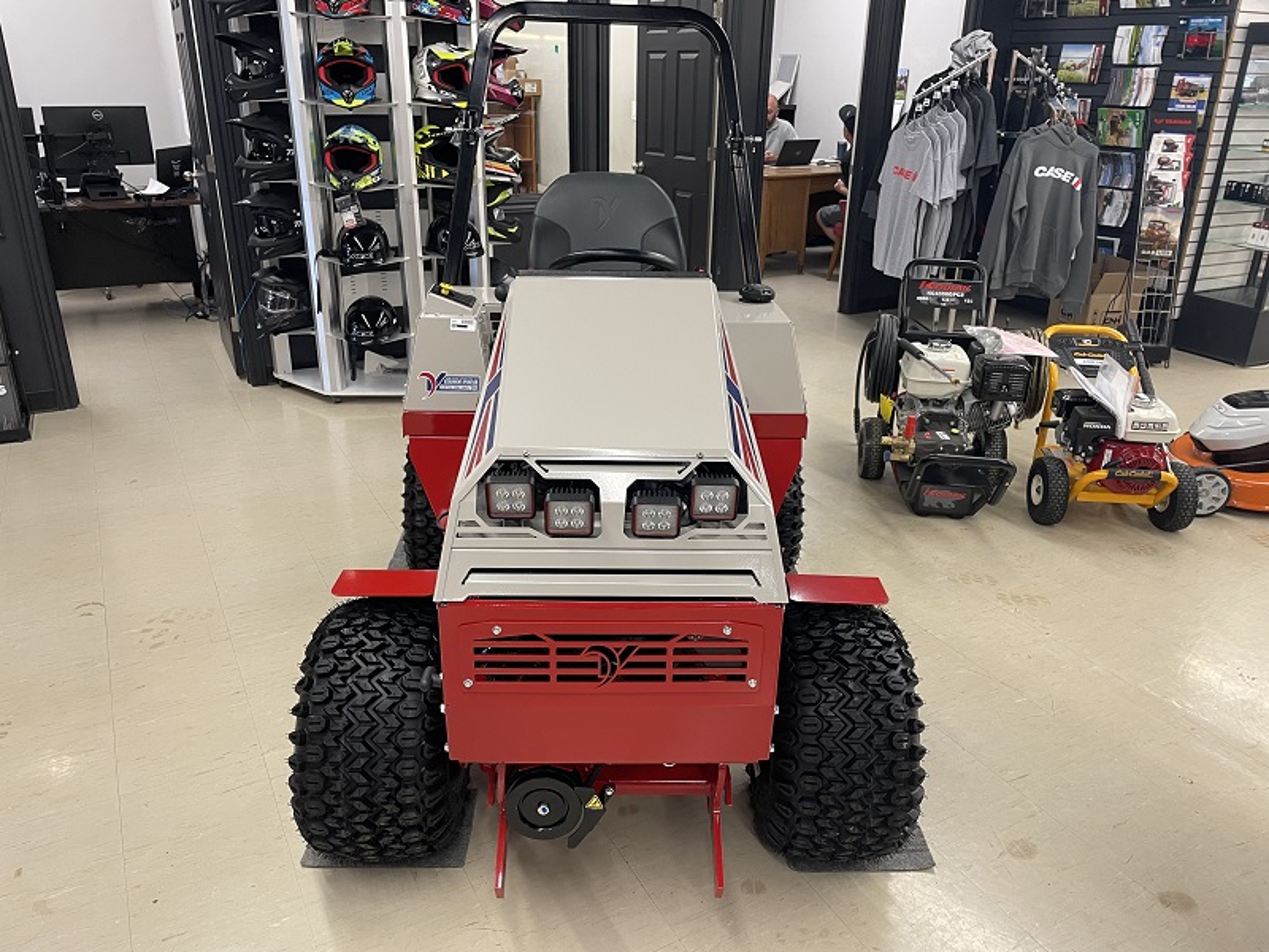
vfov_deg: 53.1
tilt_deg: -23.1
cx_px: 634
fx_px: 953
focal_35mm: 26
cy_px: 476
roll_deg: -1.1
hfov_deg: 67.3
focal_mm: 4.2
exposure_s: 1/63
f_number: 1.6
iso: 100
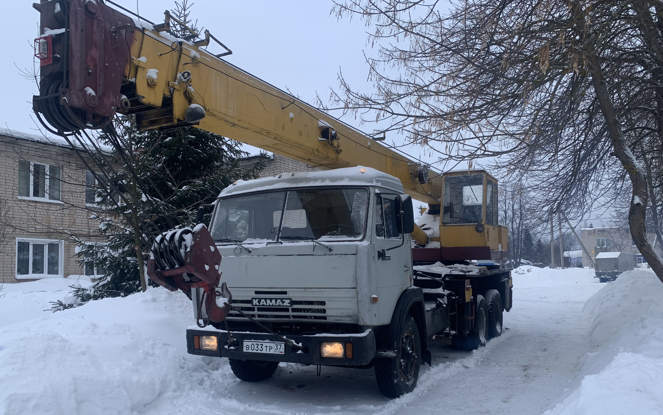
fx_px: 542
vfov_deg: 41.6
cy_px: 257
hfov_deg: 62.9
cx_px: 339
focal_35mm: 30
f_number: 1.8
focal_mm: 4.25
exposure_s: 1/577
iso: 25
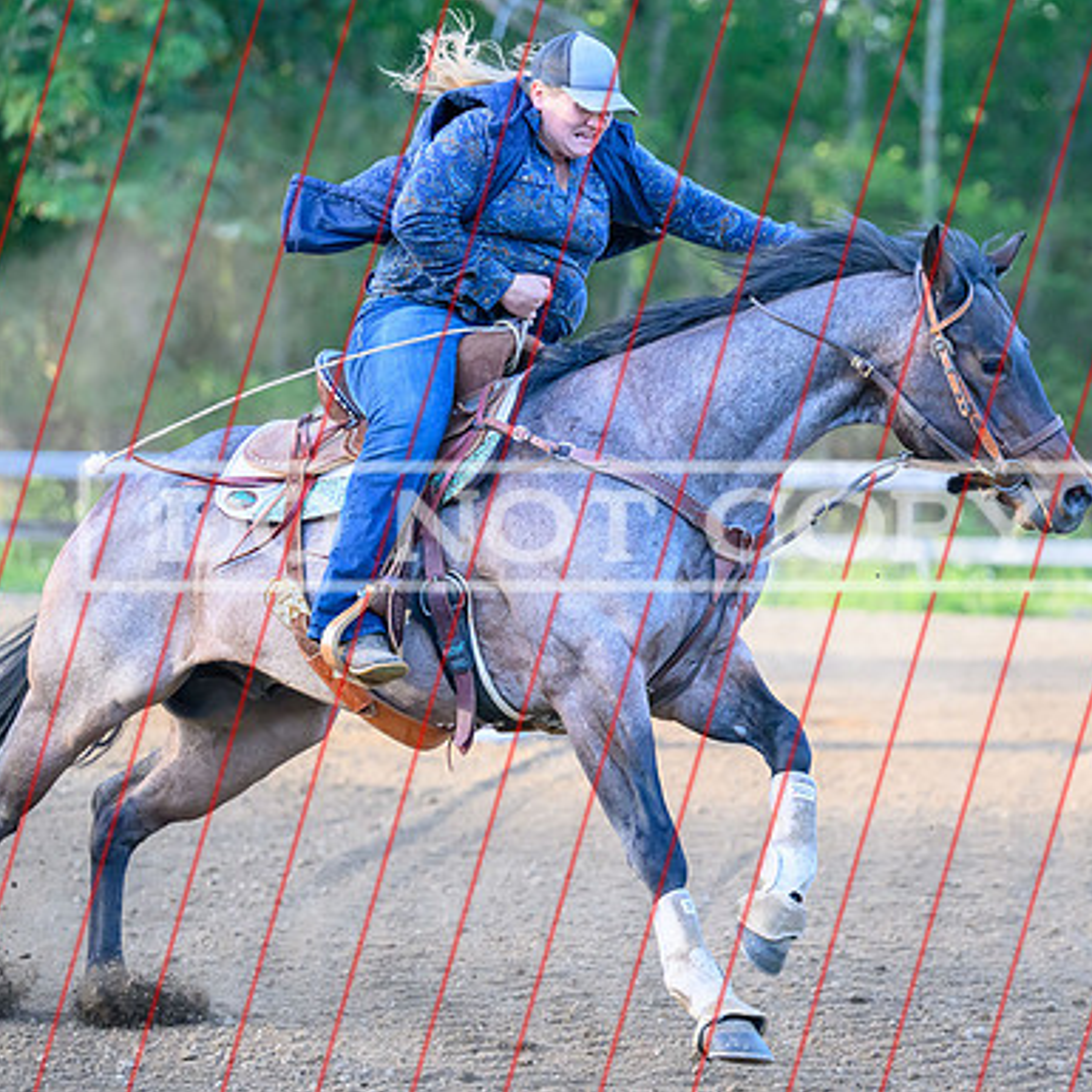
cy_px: 507
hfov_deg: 11.1
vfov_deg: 11.1
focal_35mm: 158
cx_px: 683
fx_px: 5639
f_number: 2.8
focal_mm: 110
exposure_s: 1/2500
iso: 3600
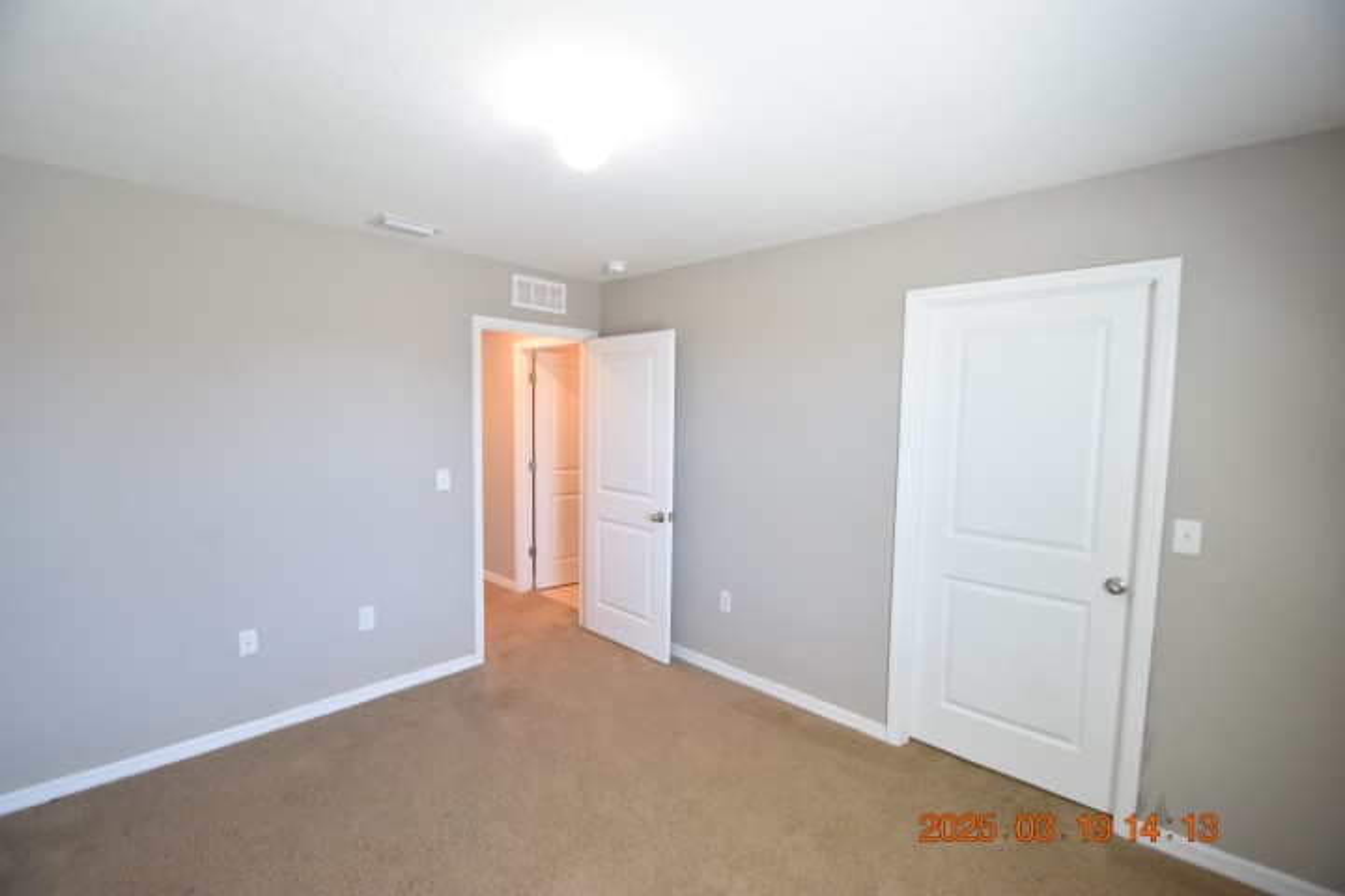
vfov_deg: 77.3
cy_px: 448
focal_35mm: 15
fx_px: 560
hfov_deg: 100.4
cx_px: 672
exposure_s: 1/60
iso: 720
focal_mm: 10
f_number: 4
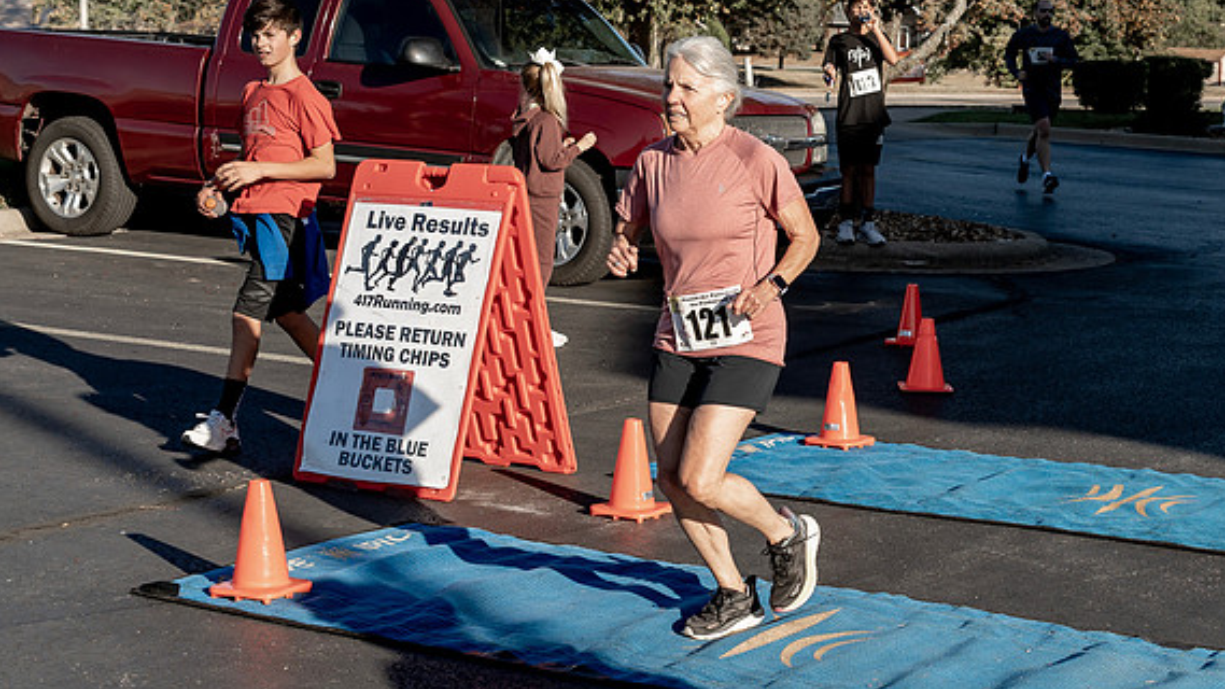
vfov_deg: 15.3
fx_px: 2566
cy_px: 302
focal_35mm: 79
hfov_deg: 26.5
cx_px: 914
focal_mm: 36
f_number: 4.5
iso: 160
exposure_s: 1/800
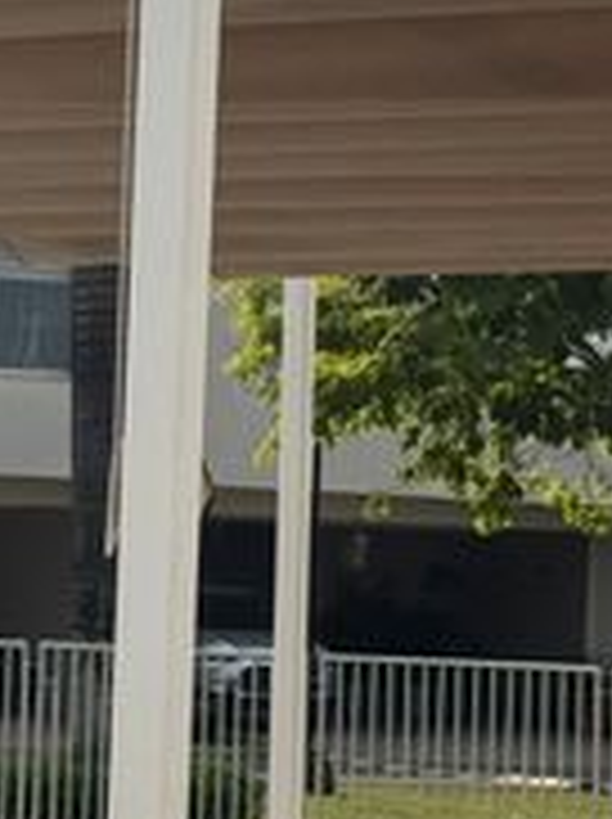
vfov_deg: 11.2
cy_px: 335
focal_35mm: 176
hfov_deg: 8.4
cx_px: 248
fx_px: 4159
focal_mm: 6.76
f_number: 1.78
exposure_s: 1/11364
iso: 100
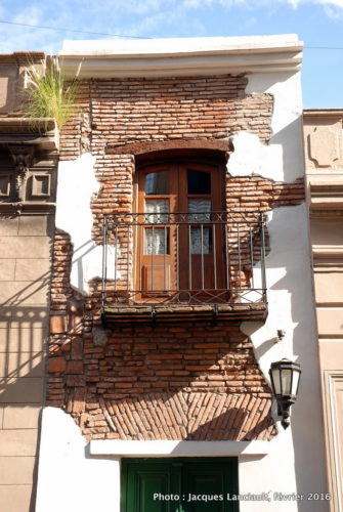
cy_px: 256
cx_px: 172
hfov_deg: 23.9
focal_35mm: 57
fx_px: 812
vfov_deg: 35.0
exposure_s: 1/125
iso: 100
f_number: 5.6
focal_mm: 38
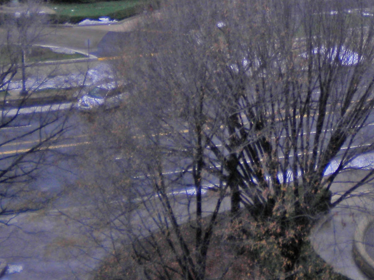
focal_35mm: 107
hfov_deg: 18.1
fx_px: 1156
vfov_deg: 13.3
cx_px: 332
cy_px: -94
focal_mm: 6.3
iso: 80
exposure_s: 1/138
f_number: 3.1
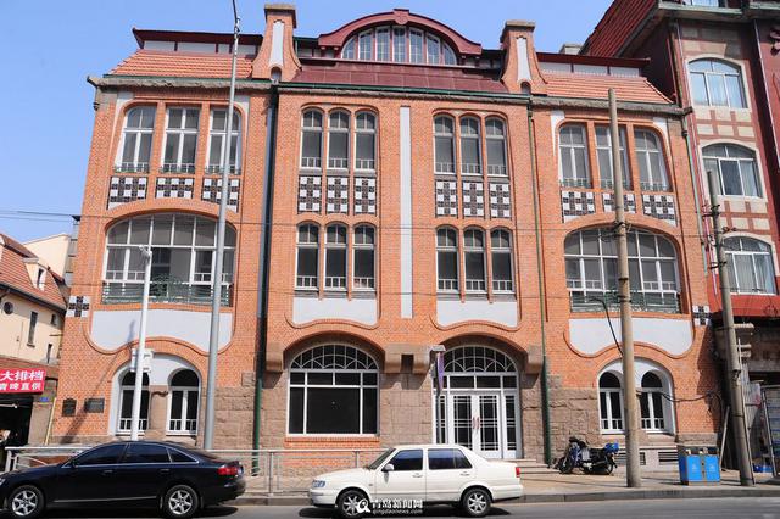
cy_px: 260
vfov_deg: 46.4
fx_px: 606
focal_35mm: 28
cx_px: 390
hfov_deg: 65.5
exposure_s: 1/500
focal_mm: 28
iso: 200
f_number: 8
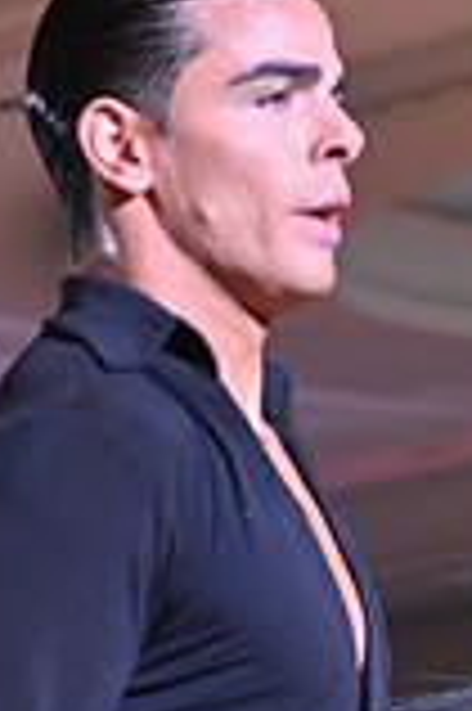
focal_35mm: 257
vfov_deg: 7.9
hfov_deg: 5.3
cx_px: 686
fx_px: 5065
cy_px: 1066
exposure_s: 1/400
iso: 5000
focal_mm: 70
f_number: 4
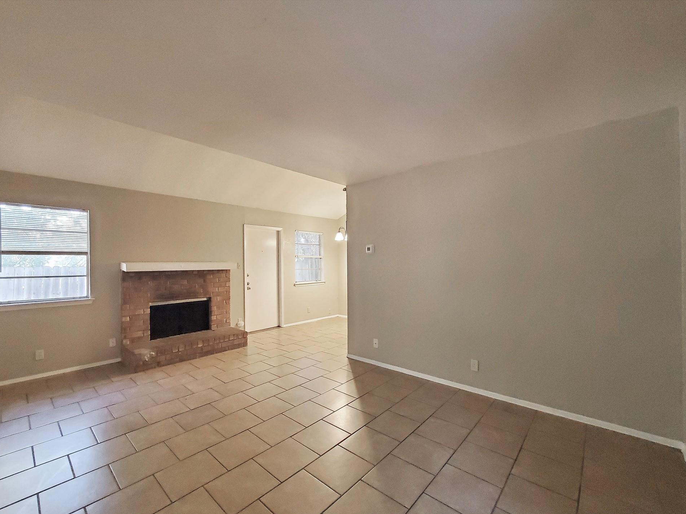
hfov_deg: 102.1
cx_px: 343
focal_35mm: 14
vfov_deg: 85.5
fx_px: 277
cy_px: 276
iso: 400
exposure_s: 1/30
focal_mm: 1.8
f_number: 2.2
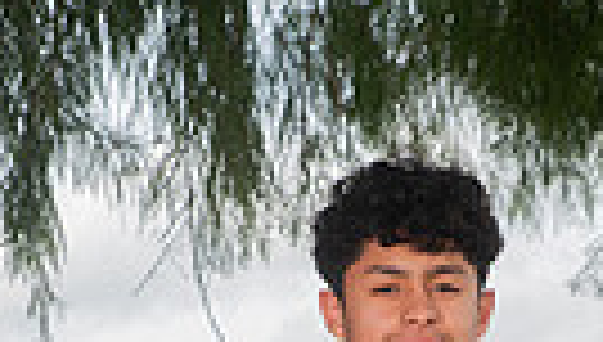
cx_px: 382
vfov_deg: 6.0
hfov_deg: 11.1
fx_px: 3092
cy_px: 914
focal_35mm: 193
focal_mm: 55
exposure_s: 1/320
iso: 320
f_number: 7.1
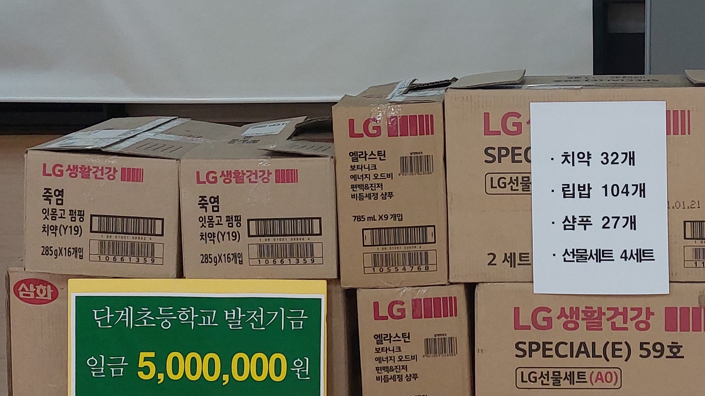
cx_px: 529
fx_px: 1140
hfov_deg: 33.7
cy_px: 69
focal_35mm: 61
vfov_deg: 19.5
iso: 200
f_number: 1.8
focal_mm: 5.23
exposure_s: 1/120
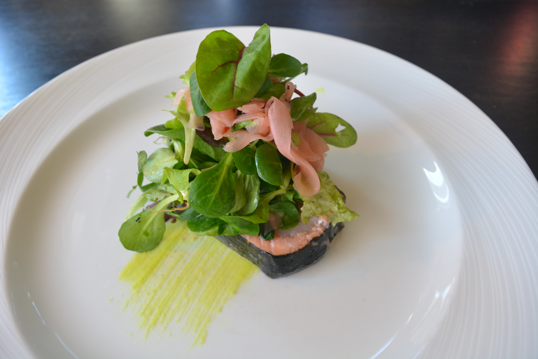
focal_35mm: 27
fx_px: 404
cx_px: 269
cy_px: 180
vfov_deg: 48.0
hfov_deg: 67.4
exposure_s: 1/60
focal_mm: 18
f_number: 5.6
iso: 640
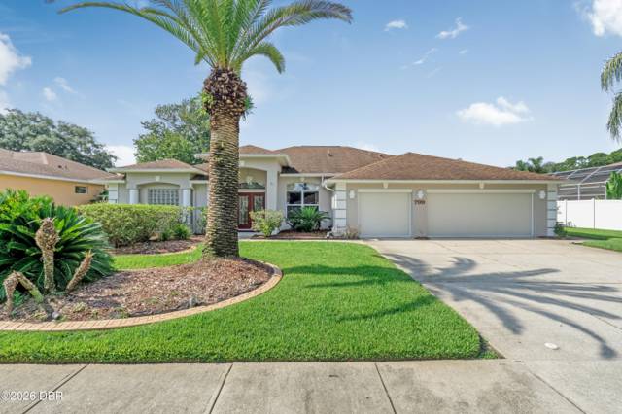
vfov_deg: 72.0
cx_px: 311
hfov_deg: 95.0
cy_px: 207
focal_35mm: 16
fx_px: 285
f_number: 9
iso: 250
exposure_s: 1/4000
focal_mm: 11
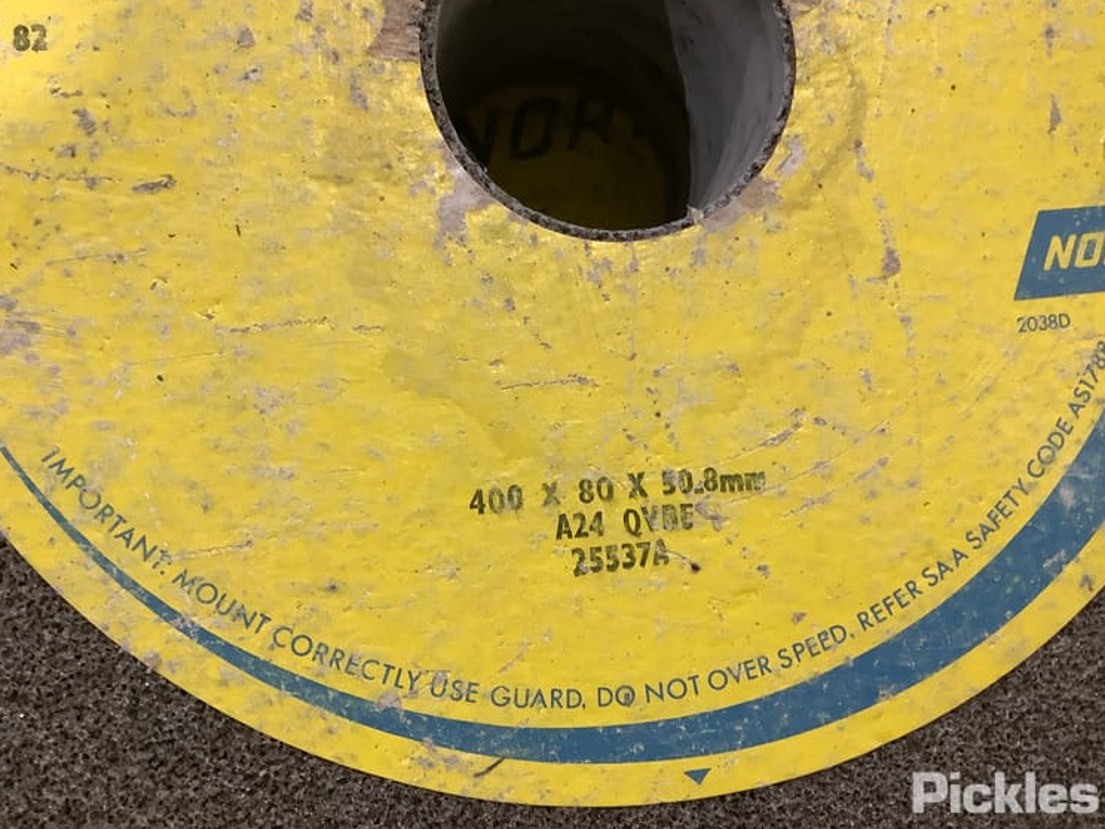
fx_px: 1021
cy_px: 409
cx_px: 551
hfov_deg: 56.8
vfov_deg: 44.2
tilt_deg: -83.2
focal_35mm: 32
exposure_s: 1/50
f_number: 2.4
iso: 160
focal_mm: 3.3
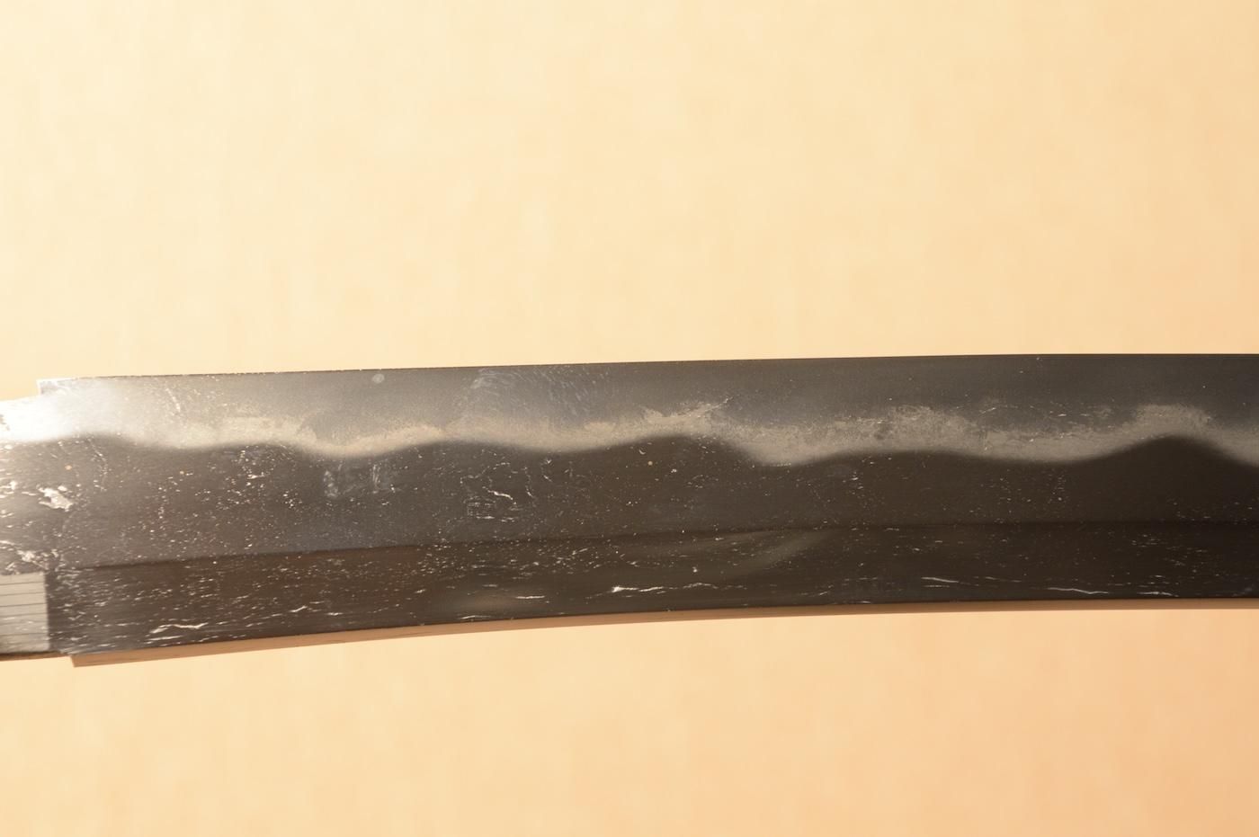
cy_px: 418
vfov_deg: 10.1
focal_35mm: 135
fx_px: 4717
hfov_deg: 15.2
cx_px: 630
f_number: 11
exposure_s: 1/1.6
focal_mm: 90
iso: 400
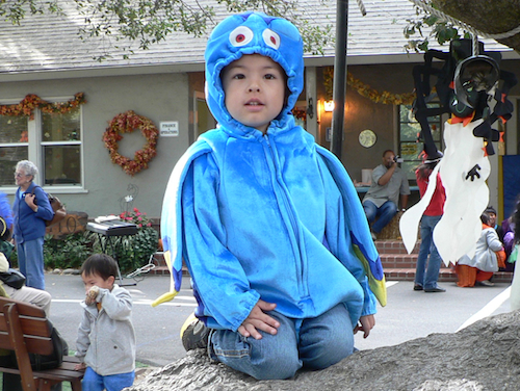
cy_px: 196
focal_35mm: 36
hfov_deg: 51.3
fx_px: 541
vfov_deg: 39.7
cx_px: 260
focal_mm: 6
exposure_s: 1/40
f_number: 2.8
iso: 80
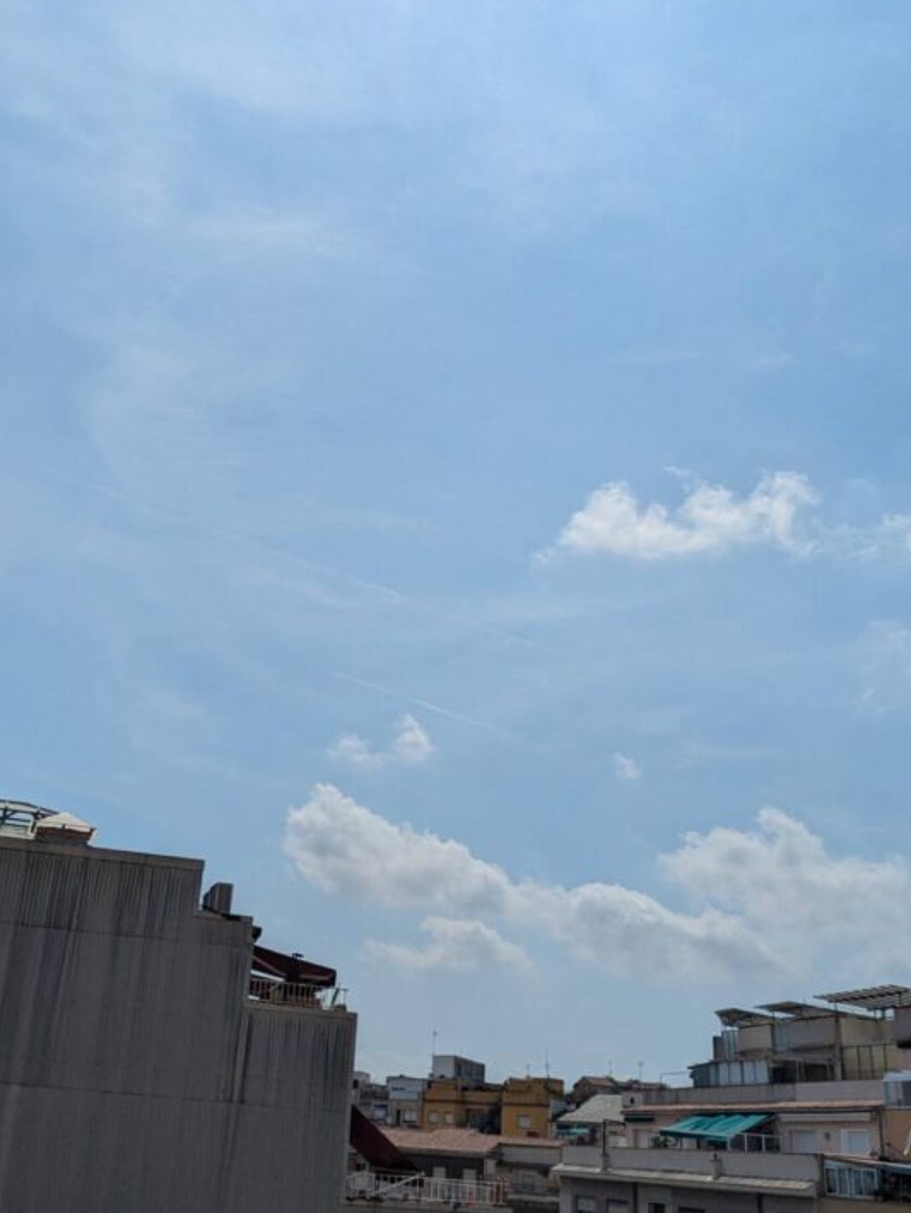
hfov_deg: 39.4
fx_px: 1262
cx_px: 332
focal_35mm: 36
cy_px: 614
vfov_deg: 51.3
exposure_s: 1/14286
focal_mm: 5.43
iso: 50
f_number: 1.89
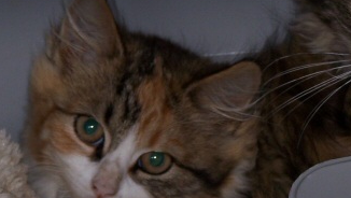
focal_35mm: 254
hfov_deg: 8.5
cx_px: 292
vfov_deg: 4.8
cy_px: 109
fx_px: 2366
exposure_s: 1/90
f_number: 3.2
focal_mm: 19.4
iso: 80
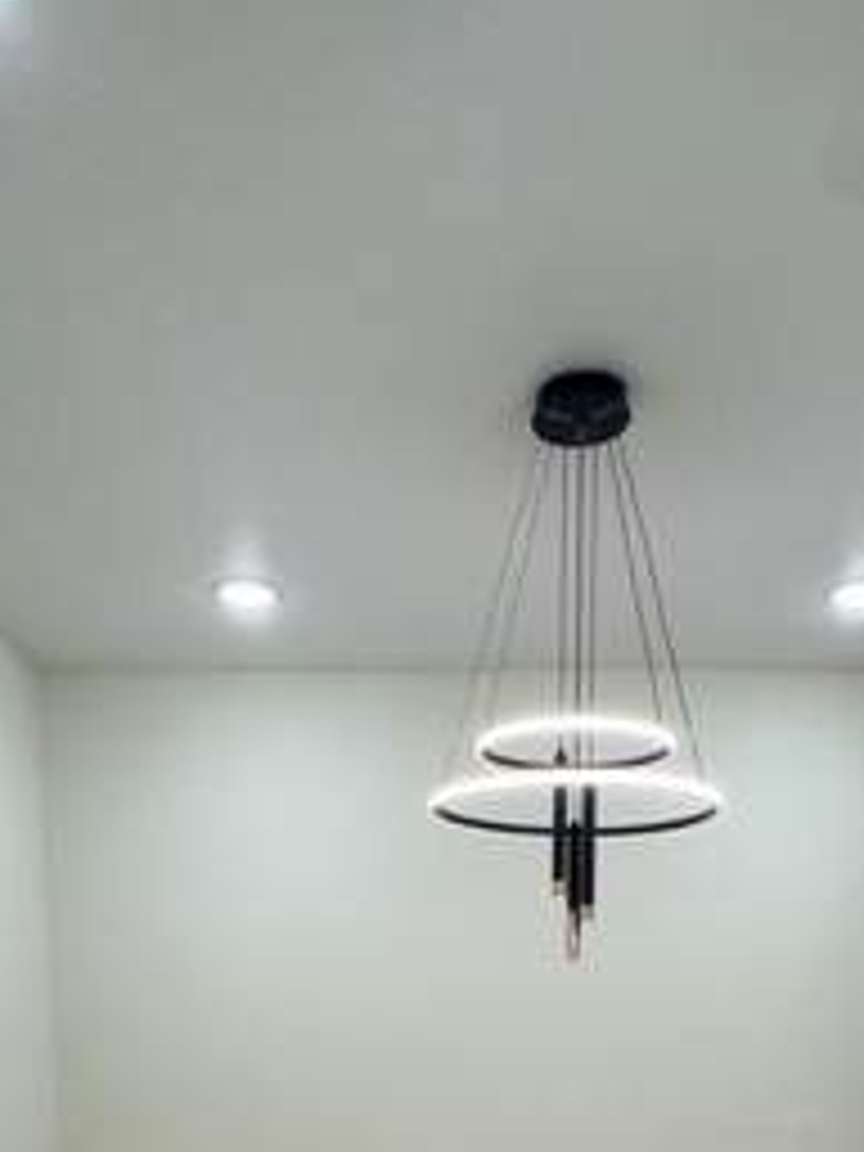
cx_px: 464
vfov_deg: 42.0
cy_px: 1260
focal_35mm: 35
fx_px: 1165
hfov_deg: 40.7
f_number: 2.2
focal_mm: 2.22
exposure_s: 1/120
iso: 100
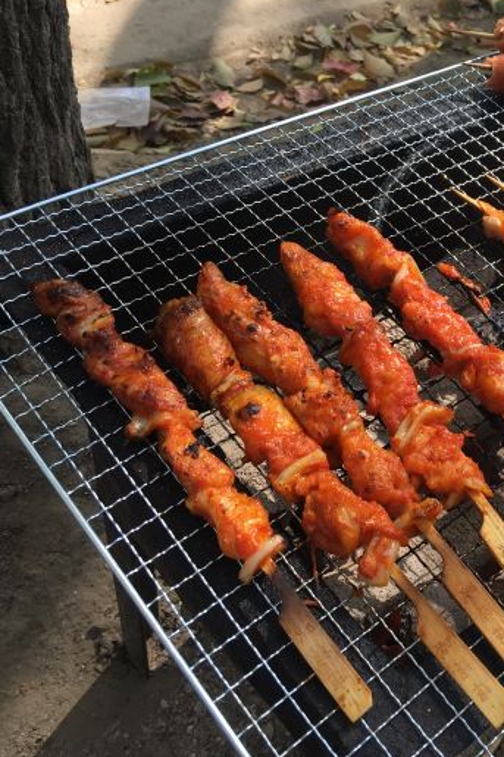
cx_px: 444
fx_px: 862
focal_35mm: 41
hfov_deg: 31.3
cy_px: 373
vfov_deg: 47.4
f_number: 2.2
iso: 25
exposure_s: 1/218
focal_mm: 4.15
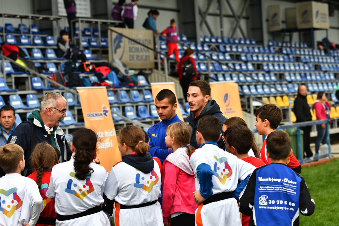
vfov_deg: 13.0
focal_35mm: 105
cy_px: 113
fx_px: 989
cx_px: 170
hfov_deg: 19.5
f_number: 3.2
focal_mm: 70
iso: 320
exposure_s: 1/2500
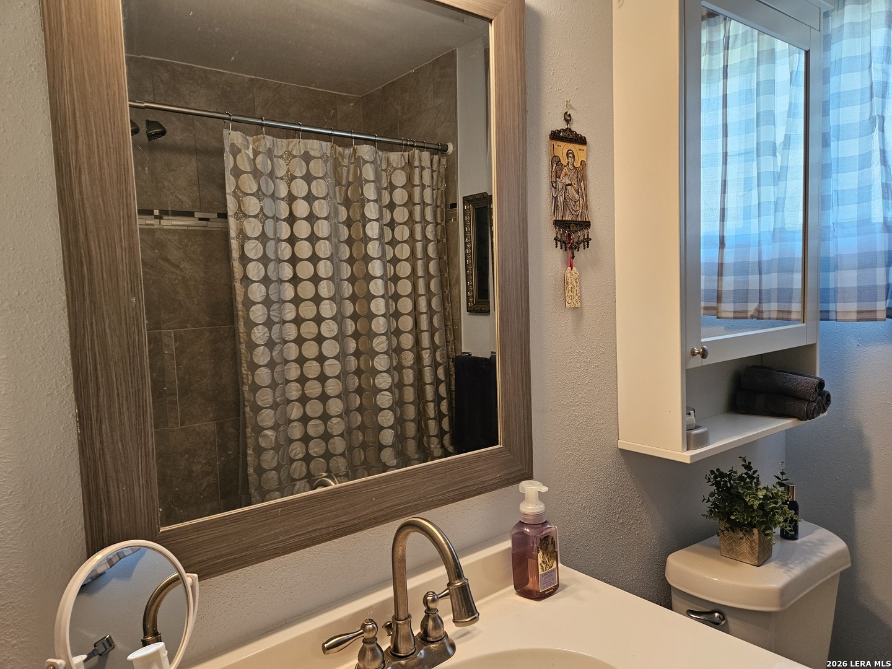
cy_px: 334
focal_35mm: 23
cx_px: 446
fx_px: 593
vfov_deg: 58.9
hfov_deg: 73.9
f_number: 1.8
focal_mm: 5.4
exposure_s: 1/120
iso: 320
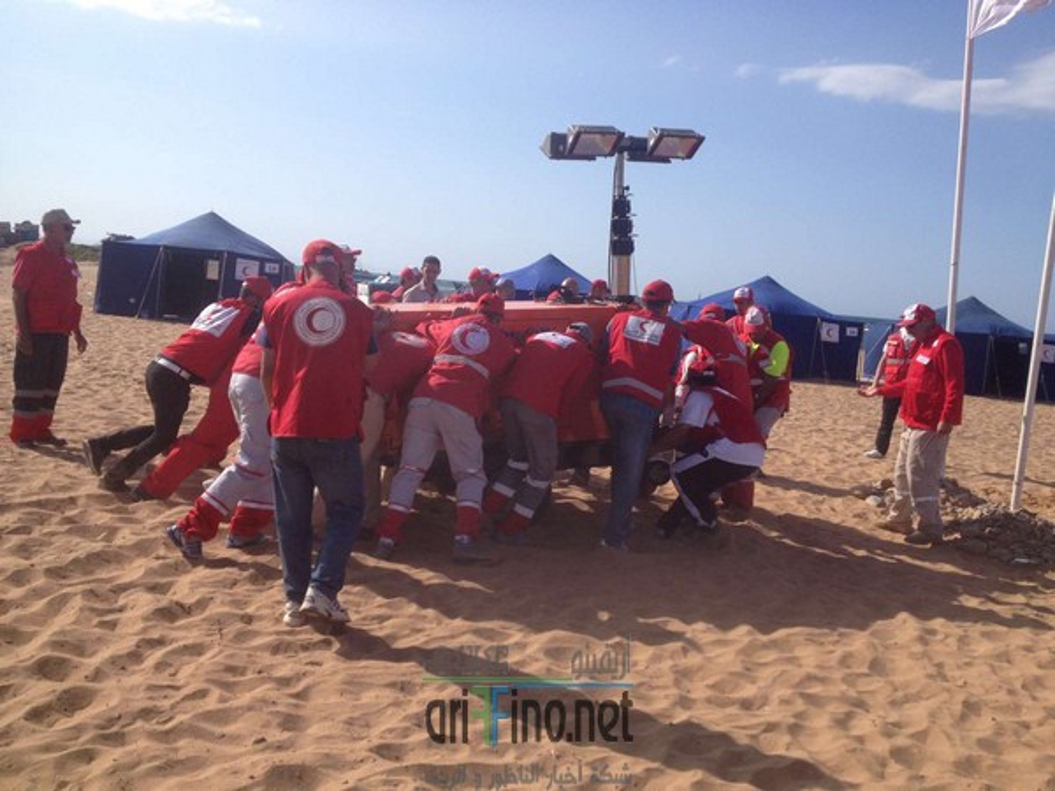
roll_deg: -4.4
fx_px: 1067
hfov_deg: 52.6
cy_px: 396
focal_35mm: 35
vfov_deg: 40.7
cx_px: 528
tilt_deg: -8.8
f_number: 2.4
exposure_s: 1/2045
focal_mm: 4.28
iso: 50
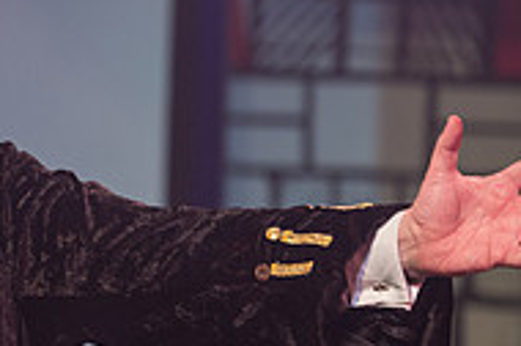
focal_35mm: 382
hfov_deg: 5.4
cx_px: -219
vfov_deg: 3.6
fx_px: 5519
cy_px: 217
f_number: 2.8
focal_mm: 125
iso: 1000
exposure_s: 1/250
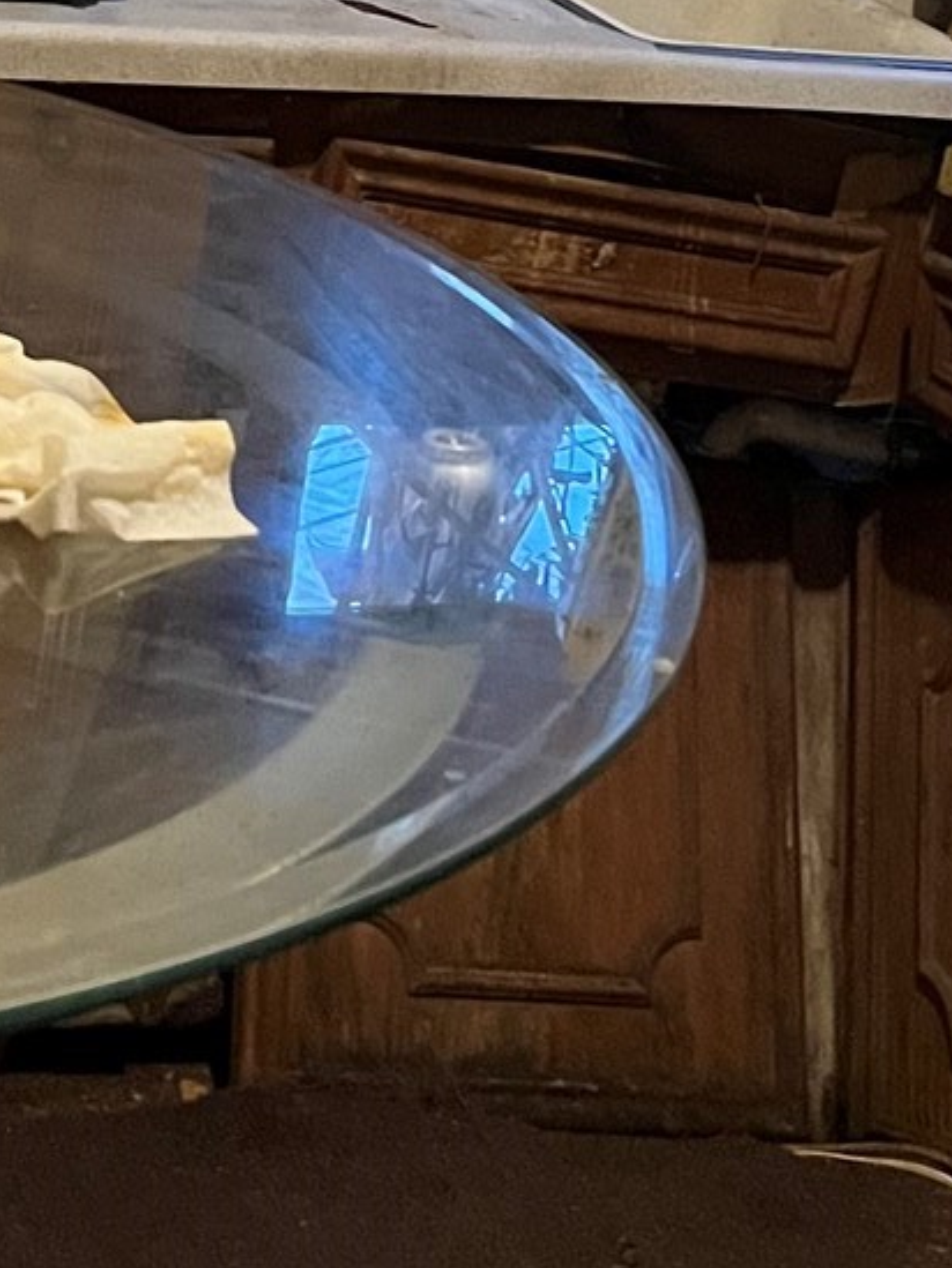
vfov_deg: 18.5
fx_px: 3556
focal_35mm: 97
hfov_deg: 15.2
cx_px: 321
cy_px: -467
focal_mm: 5.1
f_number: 1.6
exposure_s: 1/40
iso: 640
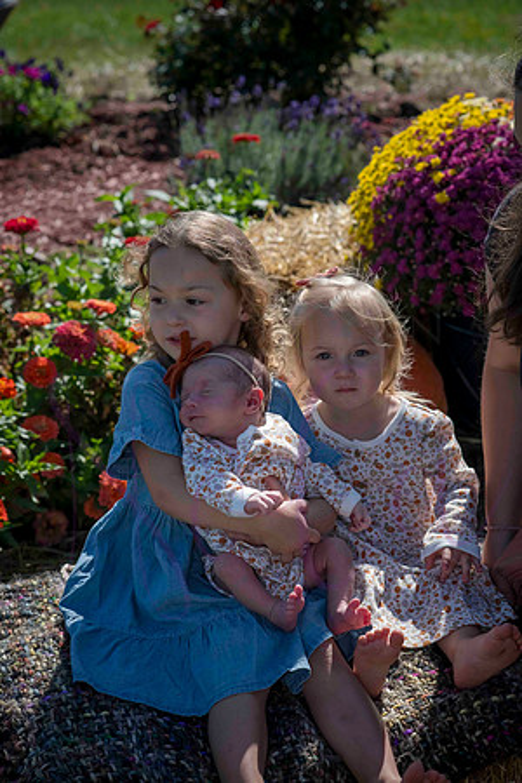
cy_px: 392
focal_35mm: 85
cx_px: 261
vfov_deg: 23.9
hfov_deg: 16.1
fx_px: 1849
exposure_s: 1/1250
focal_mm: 85
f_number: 7.1
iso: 400
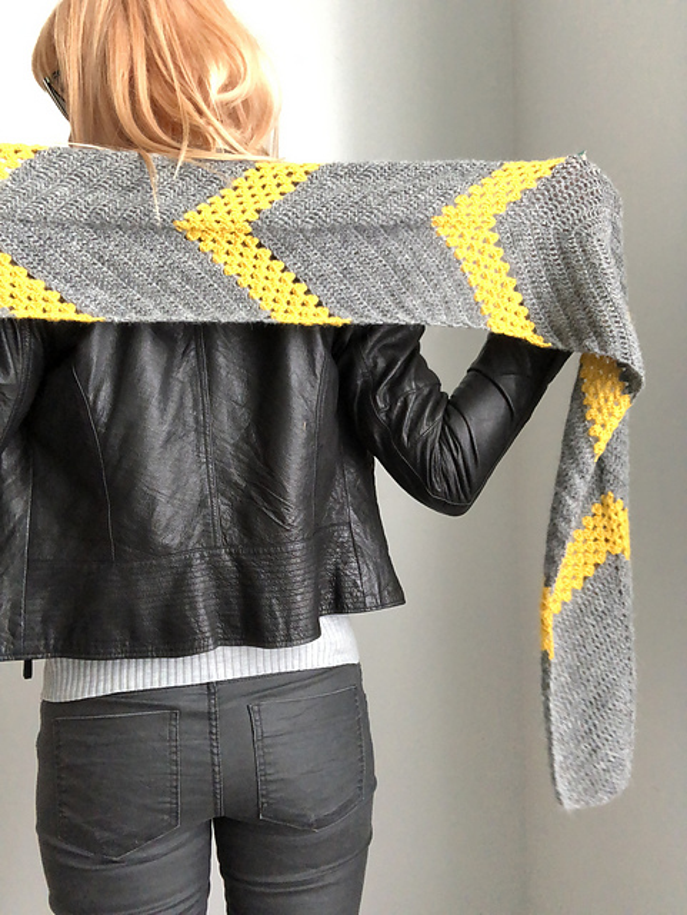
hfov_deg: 44.2
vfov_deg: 56.8
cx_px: 344
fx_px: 846
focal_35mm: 32
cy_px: 458
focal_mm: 2.87
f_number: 2.2
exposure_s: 1/60
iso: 250
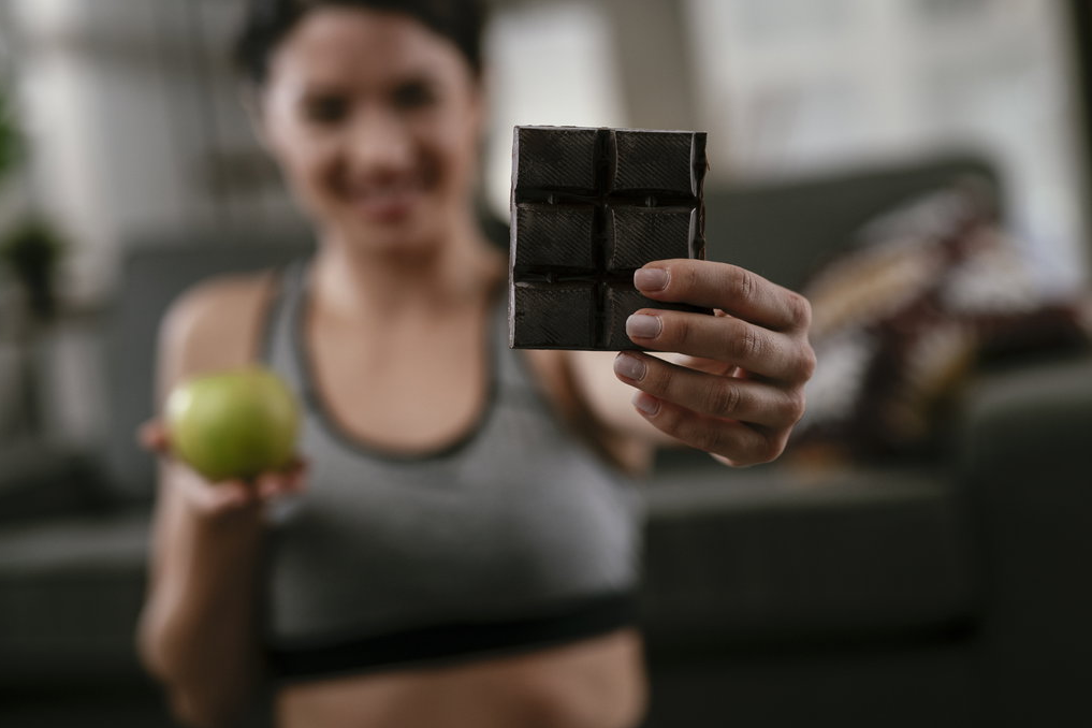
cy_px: 334
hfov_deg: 33.9
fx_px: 1790
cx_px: 602
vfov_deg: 23.0
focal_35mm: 59
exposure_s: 1/320
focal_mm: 50
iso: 250
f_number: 2
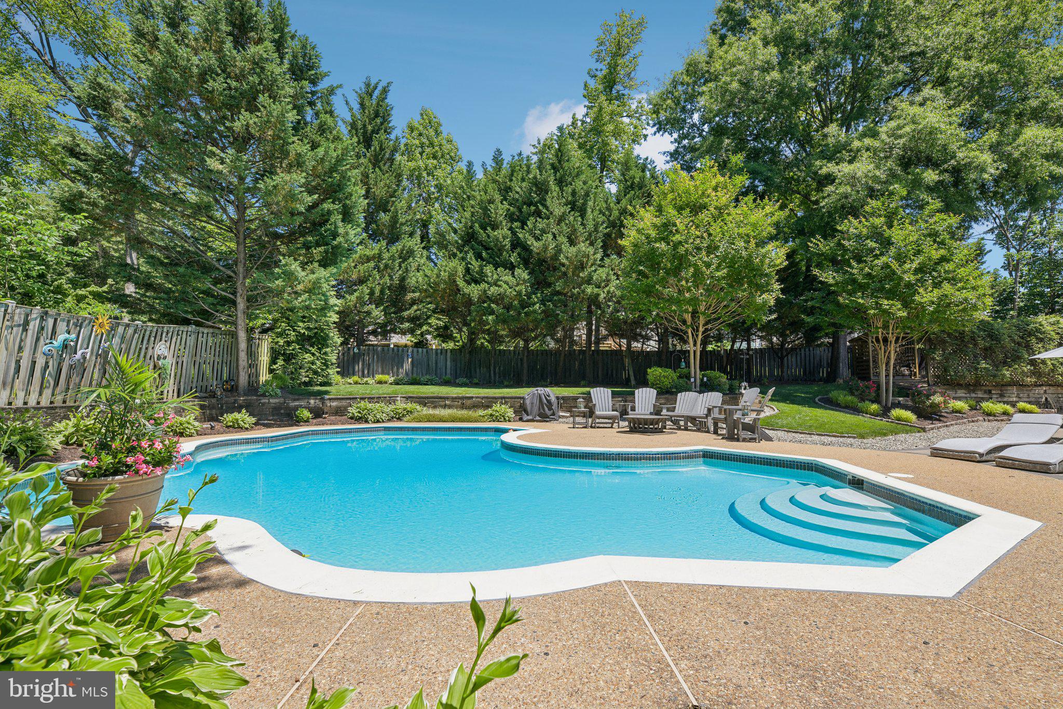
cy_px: 354
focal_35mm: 17
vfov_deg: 70.4
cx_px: 532
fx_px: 502
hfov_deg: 93.3
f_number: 8
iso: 100
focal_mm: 17
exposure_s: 1/160
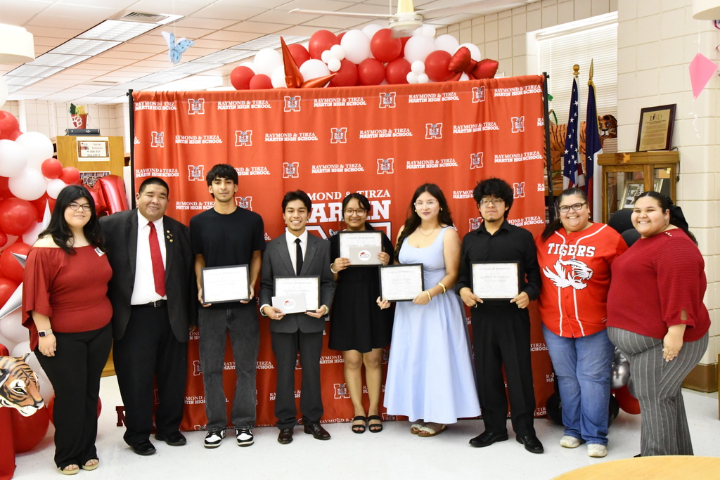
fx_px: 840
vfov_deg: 31.9
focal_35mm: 42
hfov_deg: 46.4
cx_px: 360
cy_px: 240
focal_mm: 28
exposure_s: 1/200
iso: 5000
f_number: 7.1
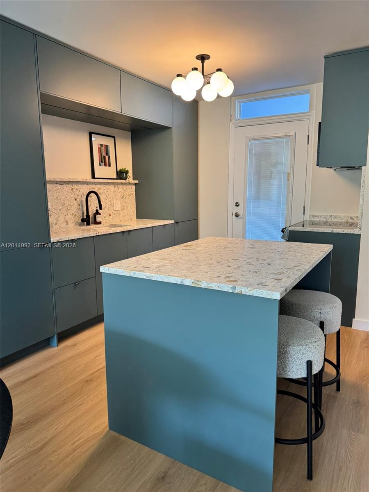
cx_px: 184
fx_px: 341
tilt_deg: -8.4
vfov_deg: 71.6
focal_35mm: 24
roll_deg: +1.6
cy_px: 246
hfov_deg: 56.8
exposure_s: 1/120
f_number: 1.78
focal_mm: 6.76
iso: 160
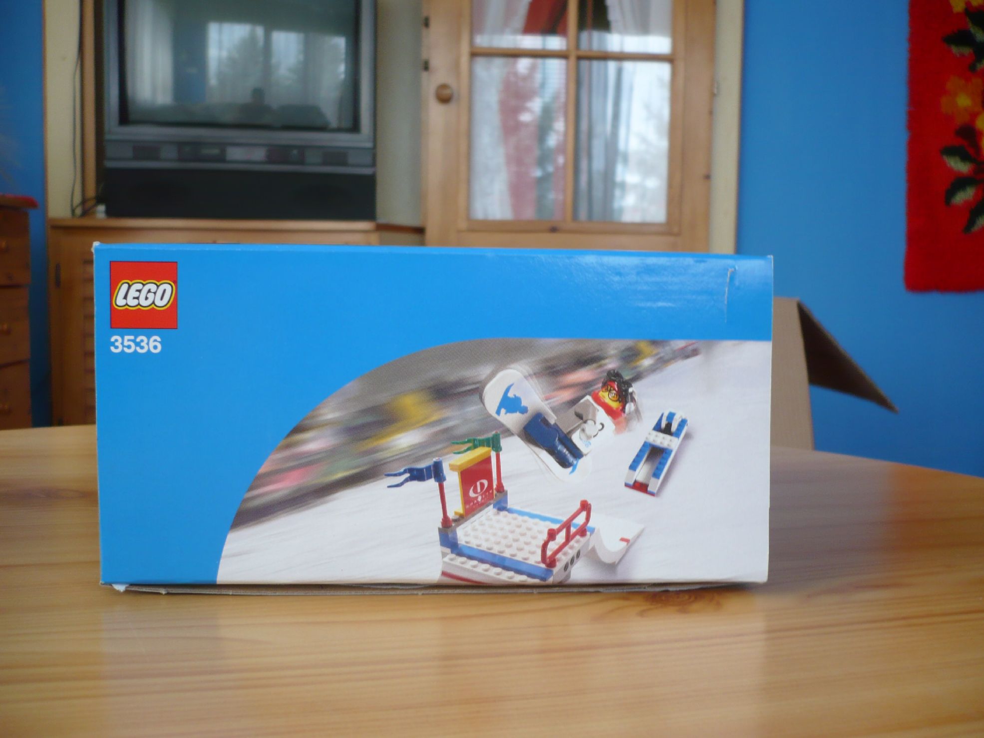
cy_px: 369
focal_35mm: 35
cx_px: 492
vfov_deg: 40.7
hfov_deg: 52.6
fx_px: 995
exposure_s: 1/20
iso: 100
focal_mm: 5.8
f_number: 2.8
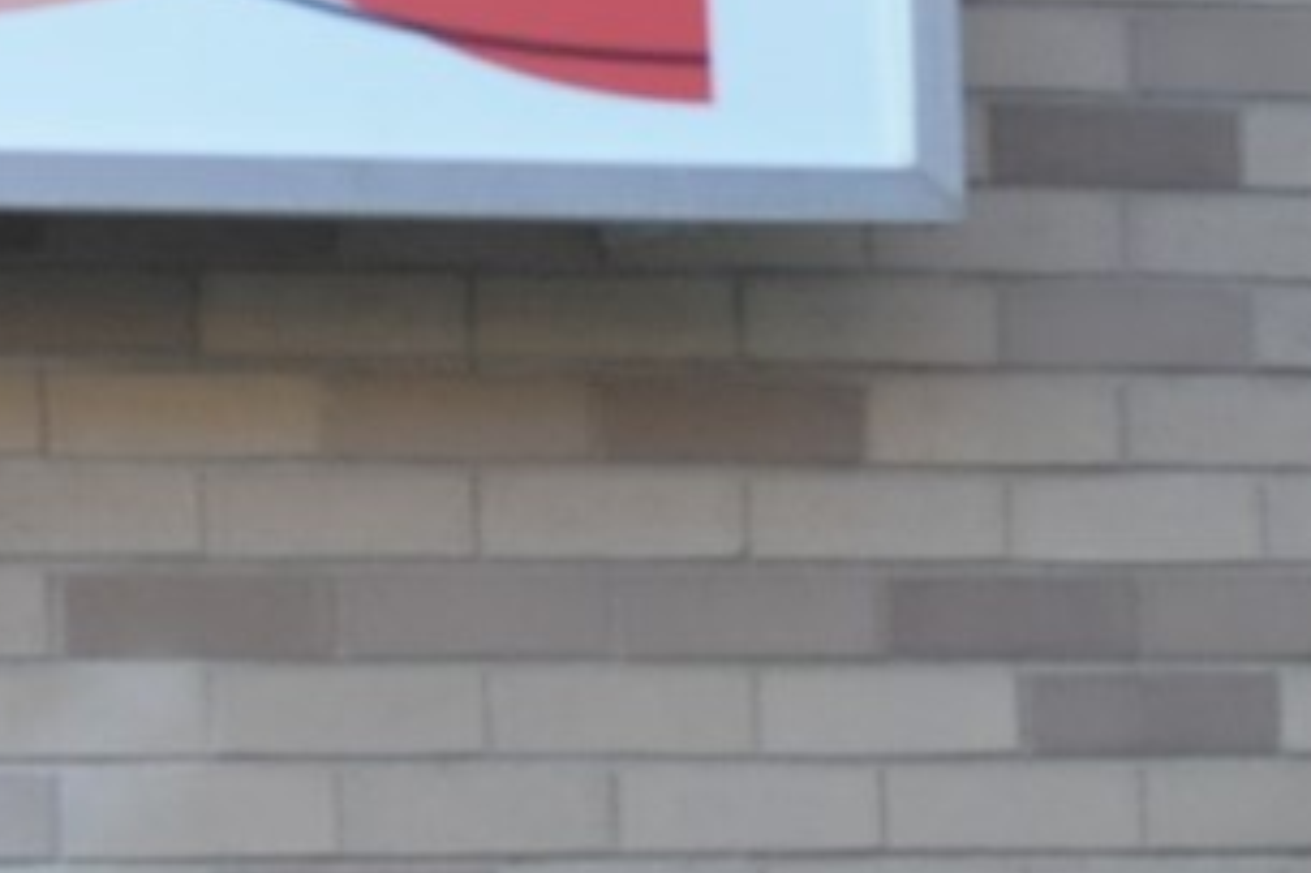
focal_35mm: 272
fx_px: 9900
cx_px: 193
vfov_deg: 5.0
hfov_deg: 7.6
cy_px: -348
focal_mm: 34
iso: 1250
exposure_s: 1/250
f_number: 8
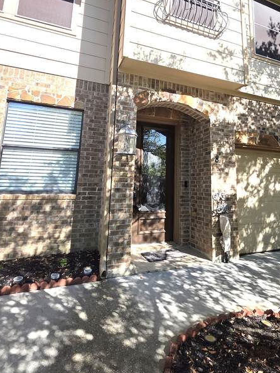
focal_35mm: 21
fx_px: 226
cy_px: 138
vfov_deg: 77.4
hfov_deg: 62.8
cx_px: 171
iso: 40
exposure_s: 1/1623
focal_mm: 2.2
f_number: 1.9
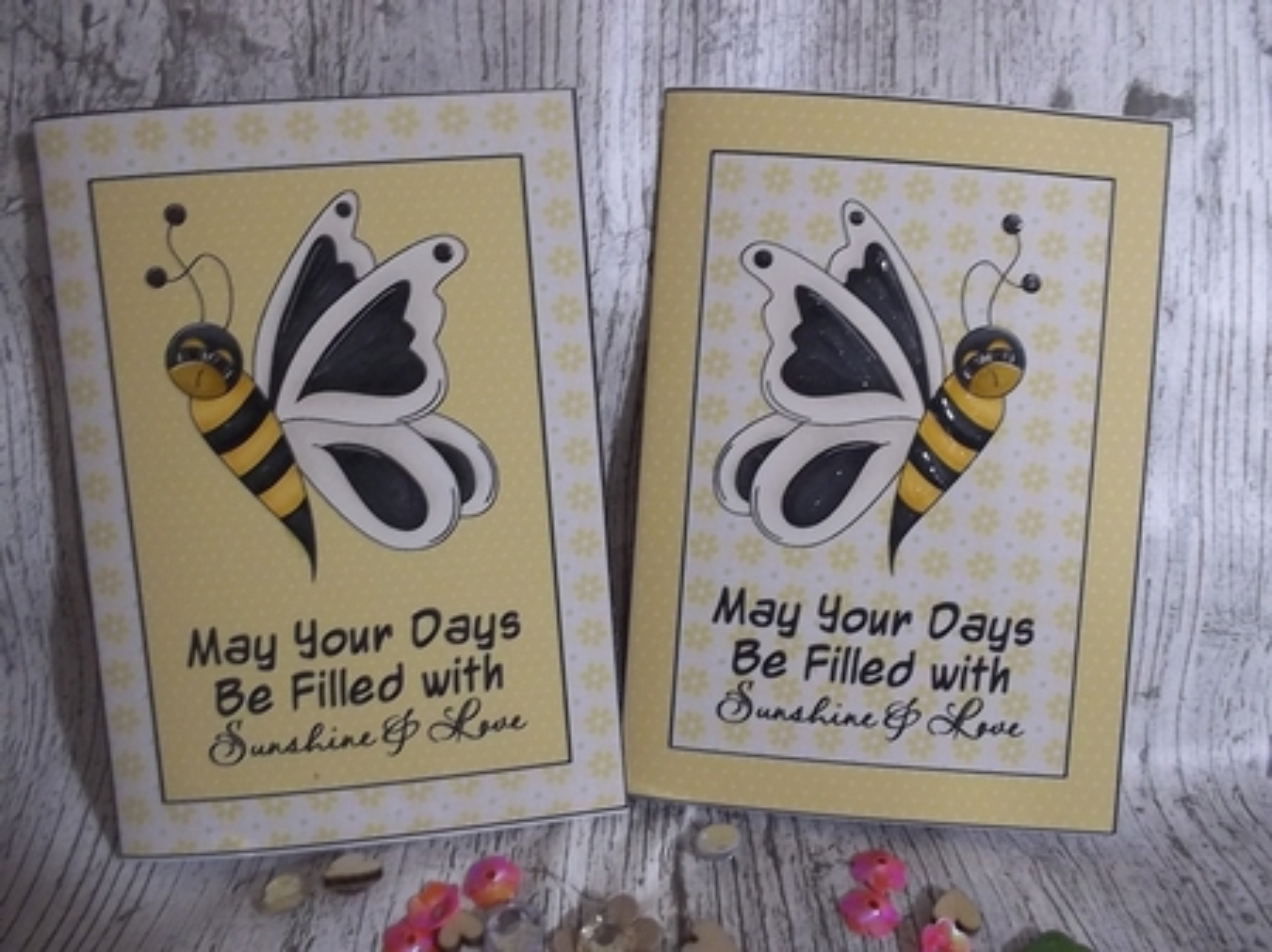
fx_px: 1065
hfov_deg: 61.7
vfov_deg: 48.2
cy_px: 476
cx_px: 636
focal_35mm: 29
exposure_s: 1/8
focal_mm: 4.1
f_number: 3.3
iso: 274
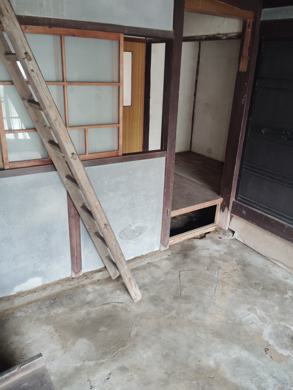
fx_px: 315
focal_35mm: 28
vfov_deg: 63.4
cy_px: 195
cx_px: 146
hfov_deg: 49.9
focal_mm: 4.22
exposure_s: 1/33.3
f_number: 1.8
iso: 1005
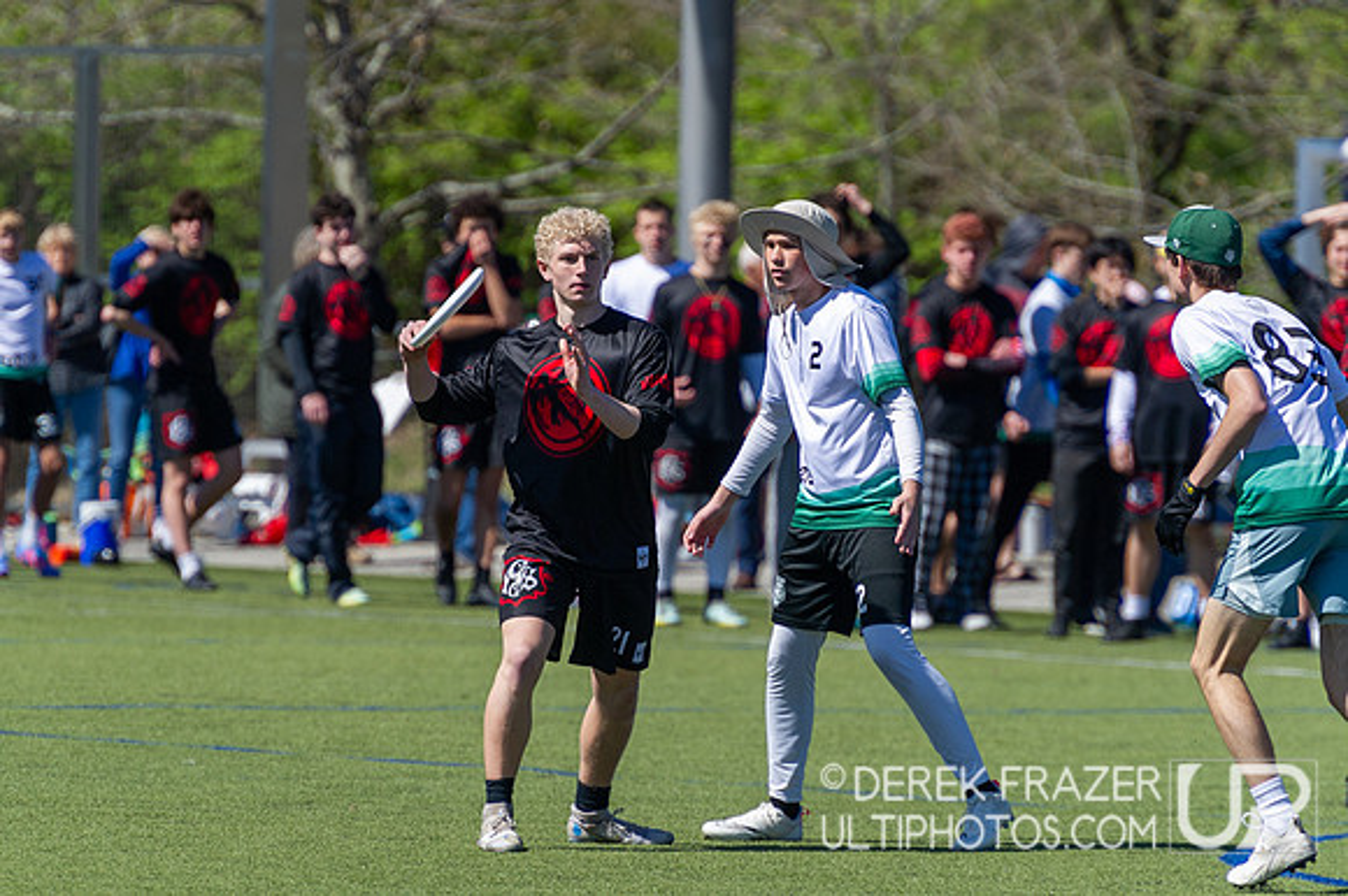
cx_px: 536
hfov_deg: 5.0
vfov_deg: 3.3
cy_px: 421
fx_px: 15470
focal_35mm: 413
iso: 200
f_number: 4
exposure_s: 1/2500
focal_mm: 280
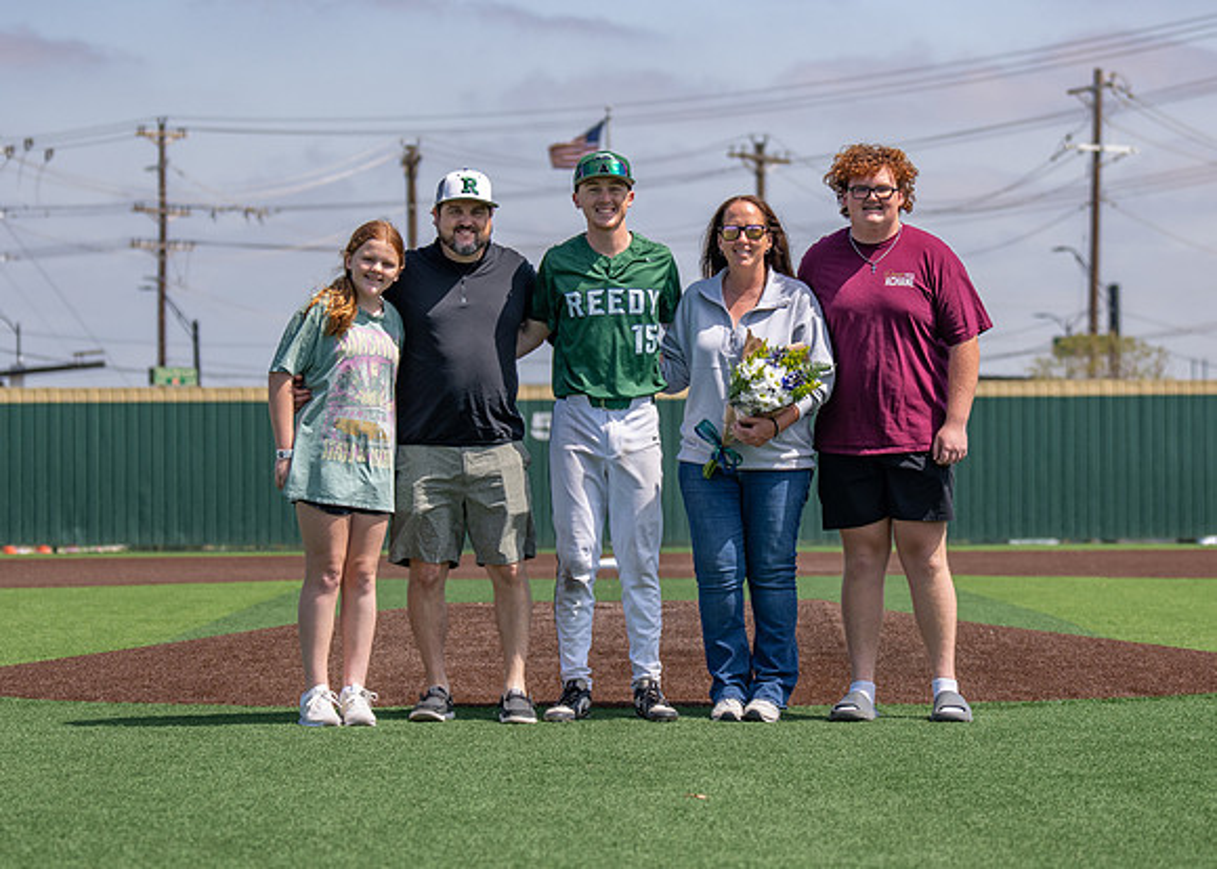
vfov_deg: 11.1
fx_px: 4487
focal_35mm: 130
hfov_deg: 15.4
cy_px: 518
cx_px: 646
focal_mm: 74
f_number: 2.8
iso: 100
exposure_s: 1/2000
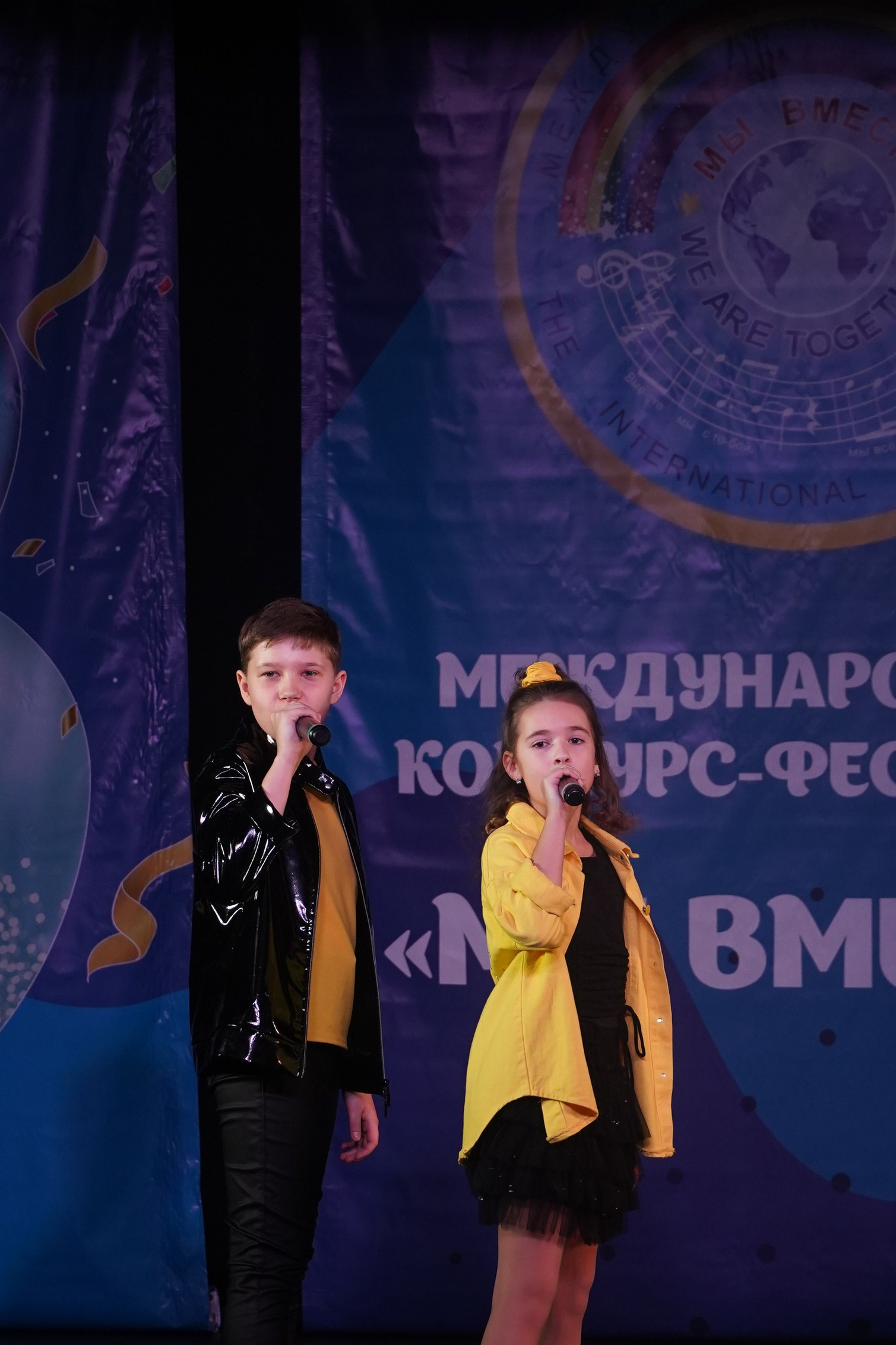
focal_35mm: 224
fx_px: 8361
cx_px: 300
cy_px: 799
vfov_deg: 9.2
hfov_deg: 6.1
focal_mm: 132
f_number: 5
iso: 2000
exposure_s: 1/400
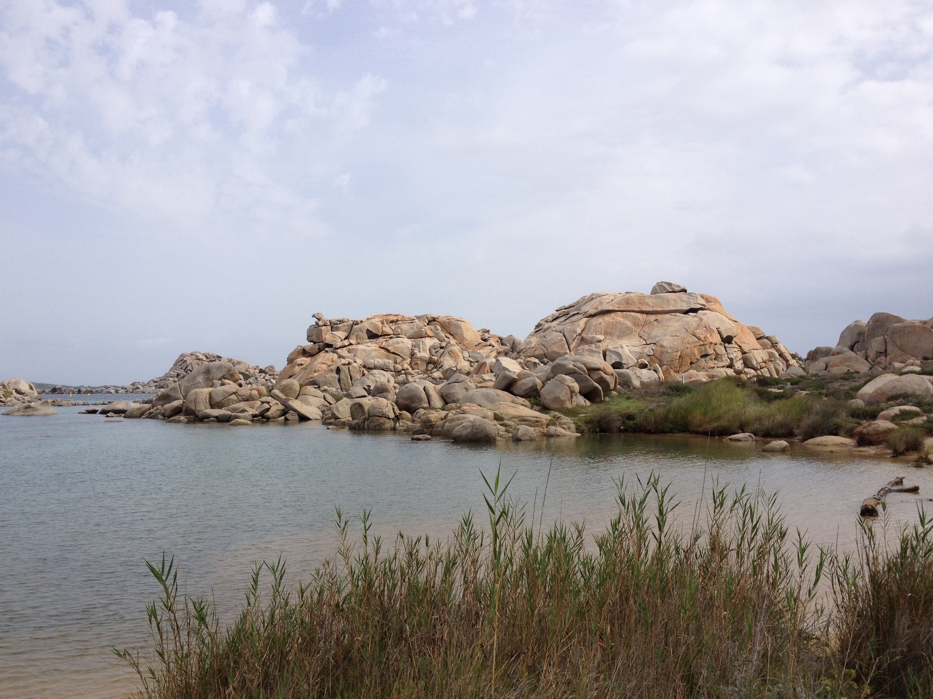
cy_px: 350
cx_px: 466
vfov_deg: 40.7
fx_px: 943
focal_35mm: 35
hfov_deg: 52.6
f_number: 2.4
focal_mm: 4.28
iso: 64
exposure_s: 1/1672
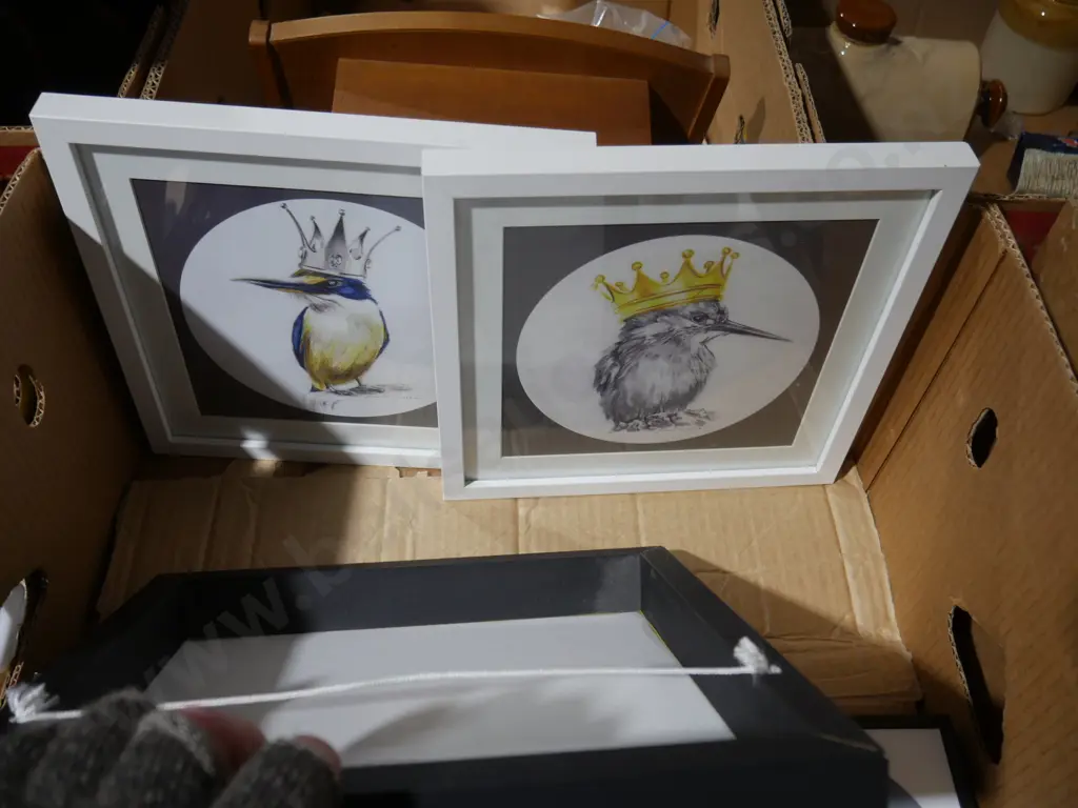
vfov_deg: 46.8
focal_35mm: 30
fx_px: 934
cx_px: 539
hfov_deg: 60.0
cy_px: 404
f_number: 3.6
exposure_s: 1/60
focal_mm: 15
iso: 320
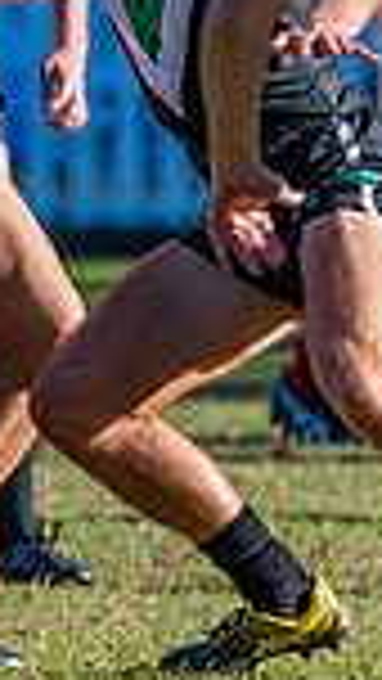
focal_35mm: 2002
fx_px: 36031
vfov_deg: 1.1
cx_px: -183
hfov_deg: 0.6
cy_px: 258
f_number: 6
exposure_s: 1/1600
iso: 900
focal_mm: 450
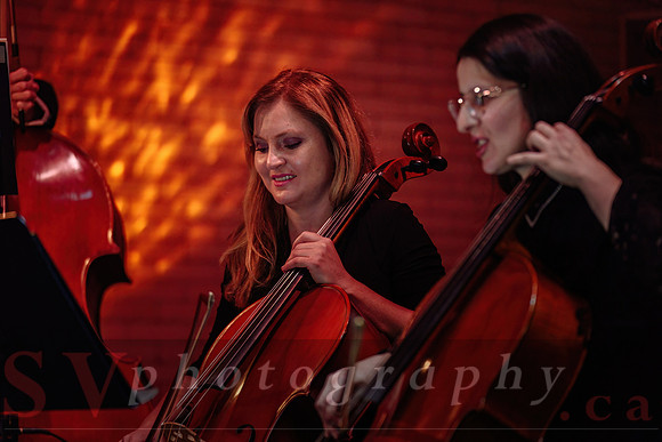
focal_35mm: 126
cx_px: 331
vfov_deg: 10.9
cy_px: 221
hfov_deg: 16.3
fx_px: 2317
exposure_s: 1/125
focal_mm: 126
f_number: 2.8
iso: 3200
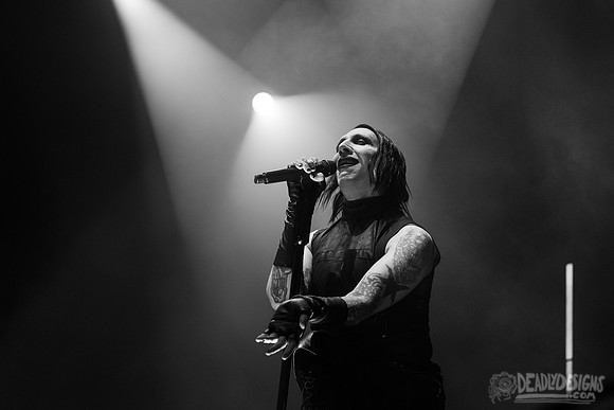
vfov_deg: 17.2
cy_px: 186
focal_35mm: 79
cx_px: 300
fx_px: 1355
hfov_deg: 25.5
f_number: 4
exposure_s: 1/800
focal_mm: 70
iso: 1250
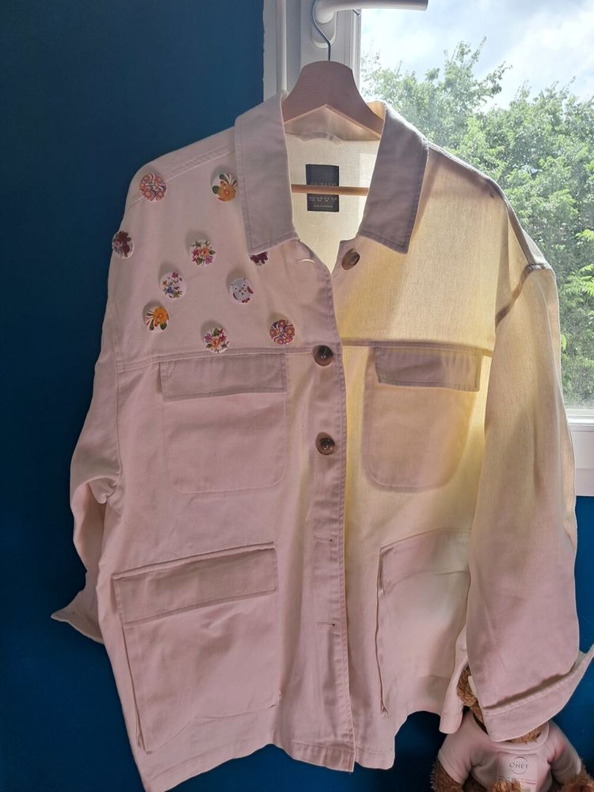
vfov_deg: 65.3
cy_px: 396
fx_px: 618
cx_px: 297
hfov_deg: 51.4
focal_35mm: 27
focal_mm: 4
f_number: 1.8
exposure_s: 1/177
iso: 50
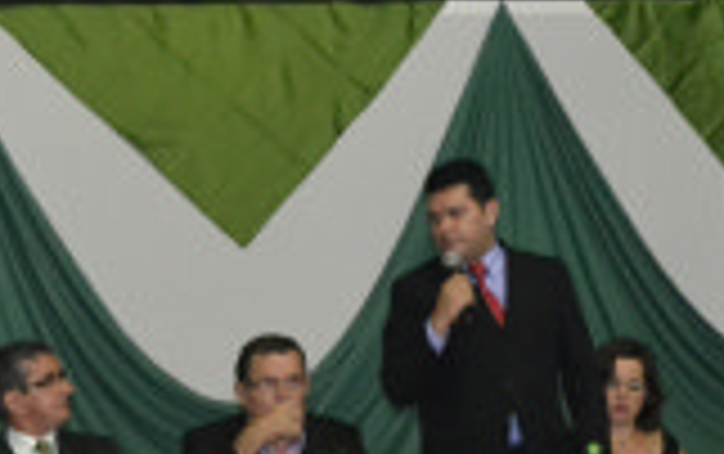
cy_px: 465
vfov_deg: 9.8
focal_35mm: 133
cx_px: 198
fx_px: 2627
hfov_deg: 15.6
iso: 3200
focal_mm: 28
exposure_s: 1/60
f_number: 4
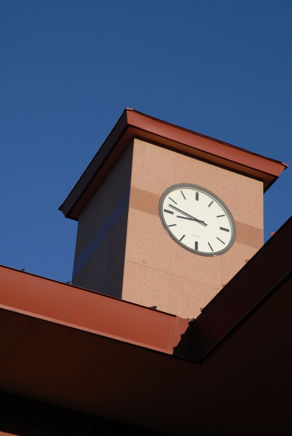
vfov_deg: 20.9
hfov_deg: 14.1
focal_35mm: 98
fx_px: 1182
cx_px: 146
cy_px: 218
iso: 200
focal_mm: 65
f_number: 9
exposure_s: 1/320
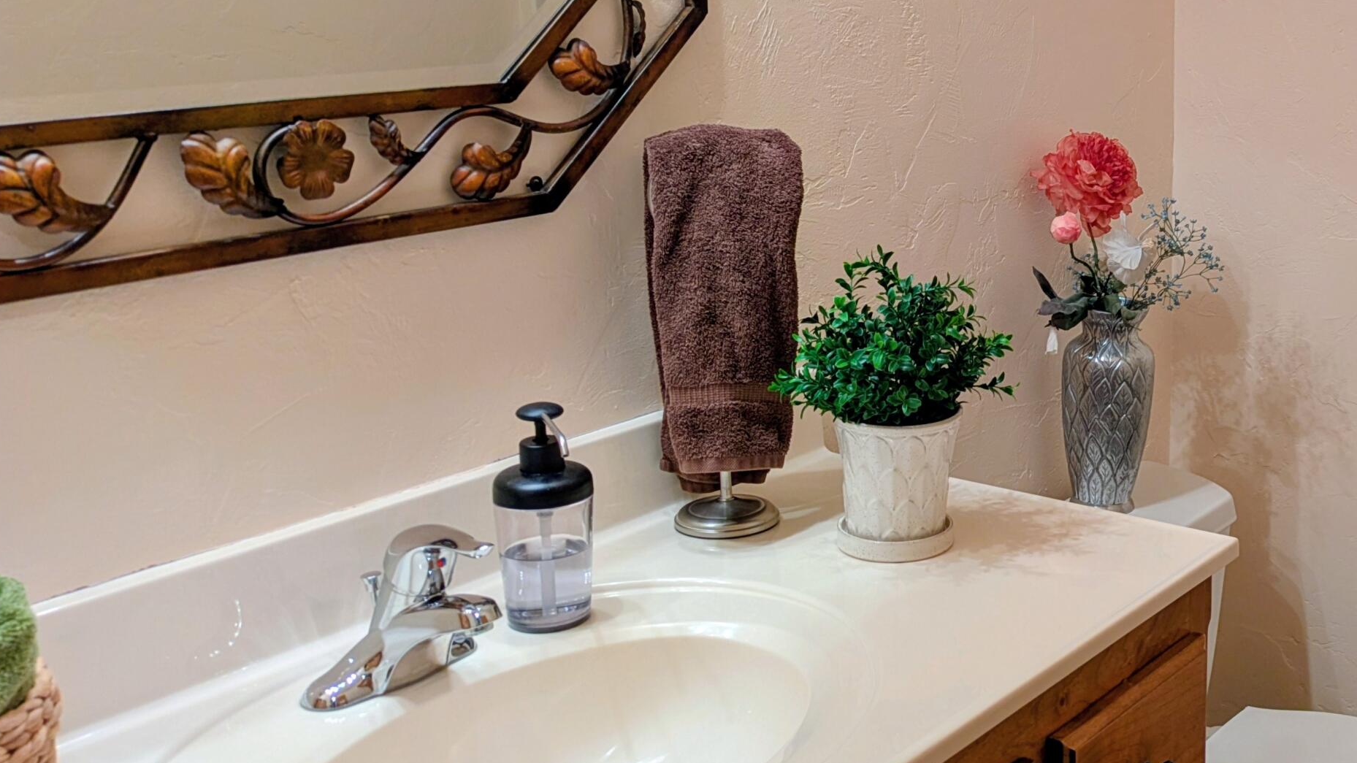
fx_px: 1583
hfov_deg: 44.5
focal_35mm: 44
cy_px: 258
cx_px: 1050
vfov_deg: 27.0
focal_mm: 5.43
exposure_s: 1/24
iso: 87
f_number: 1.89
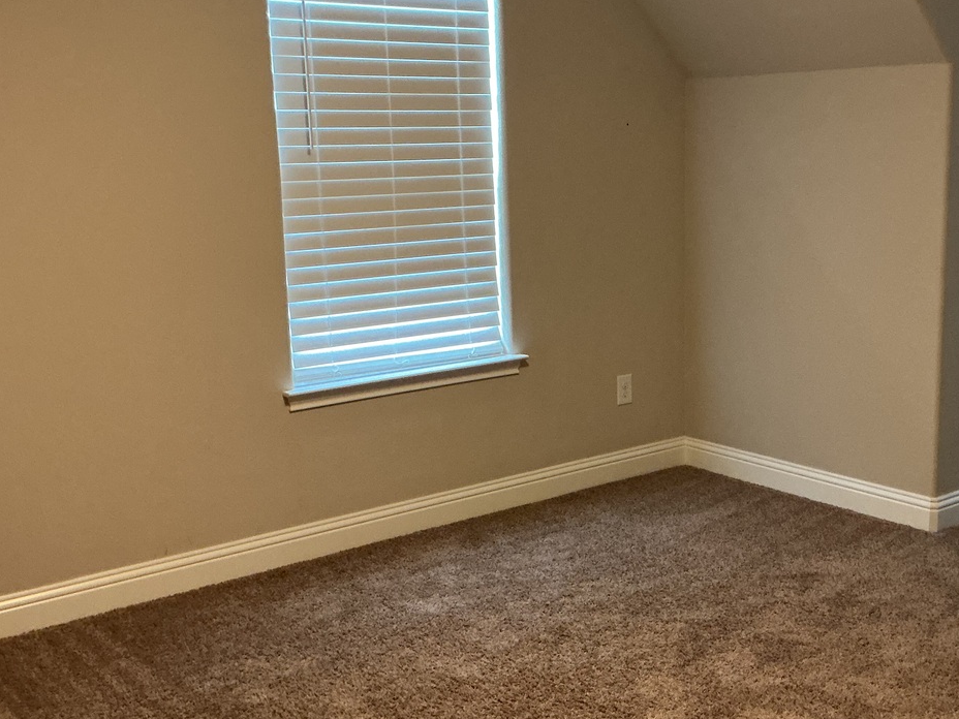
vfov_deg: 32.2
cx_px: 576
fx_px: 1247
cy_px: 362
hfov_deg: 41.9
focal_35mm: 45
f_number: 1.8
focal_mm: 3
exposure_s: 1/40
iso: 250
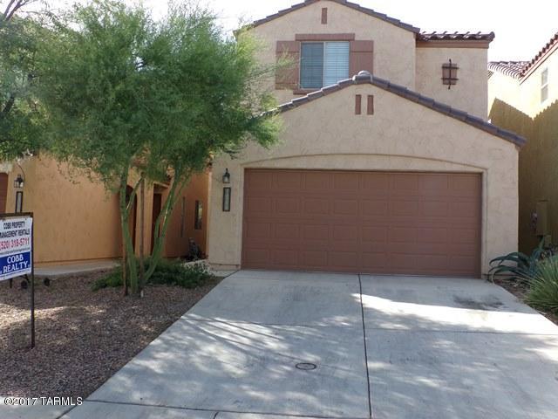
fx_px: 532
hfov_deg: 55.4
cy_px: 210
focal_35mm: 33
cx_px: 279
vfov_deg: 42.9
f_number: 7.99
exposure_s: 1/90
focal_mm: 5.9
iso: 100
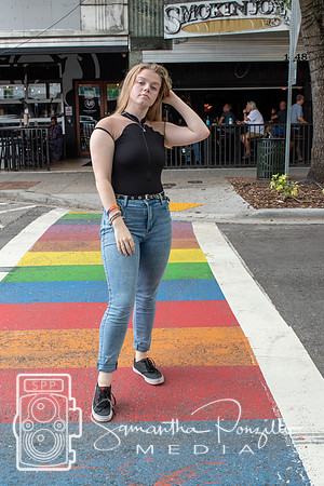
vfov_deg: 43.6
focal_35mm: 45
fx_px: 607
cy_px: 243
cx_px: 162
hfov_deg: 29.9
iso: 320
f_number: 8
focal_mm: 30
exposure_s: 1/250
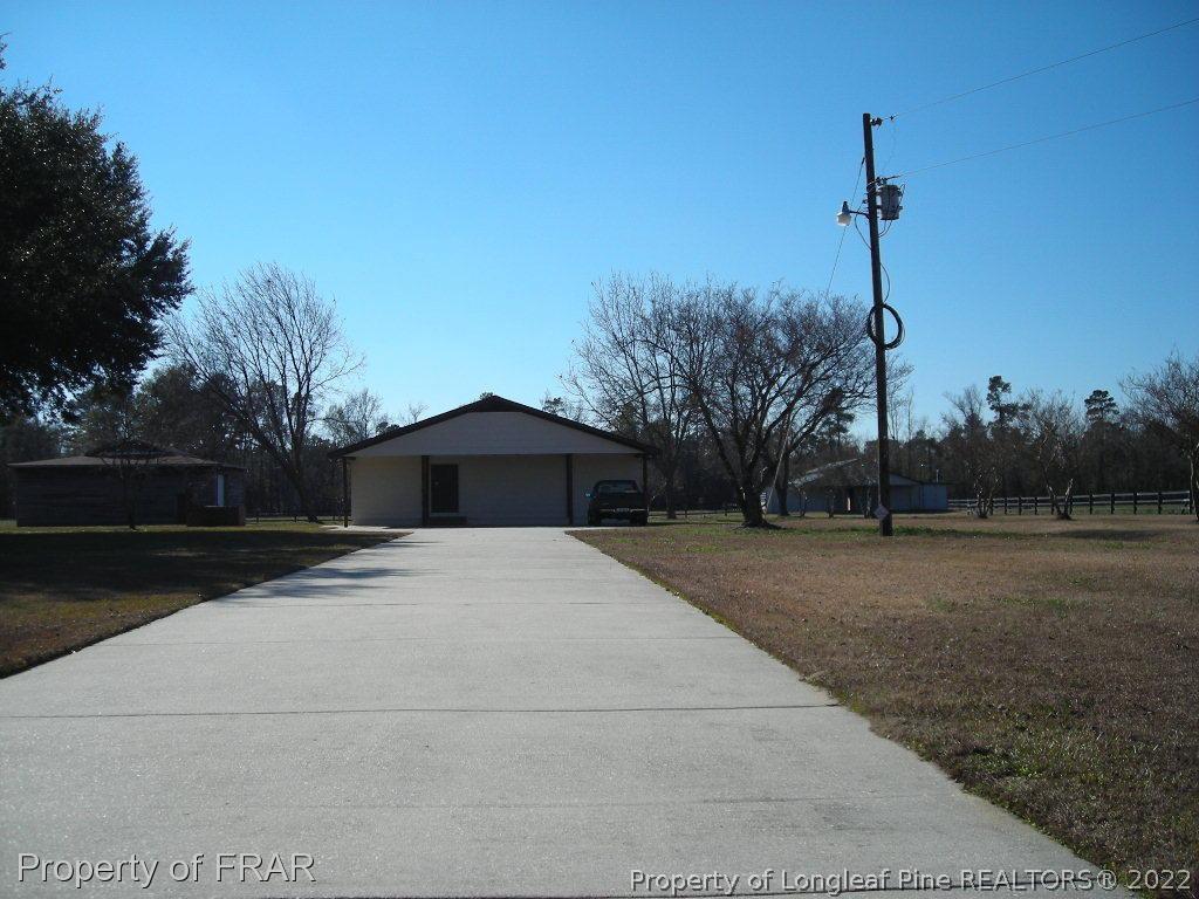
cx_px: 600
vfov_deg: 37.7
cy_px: 450
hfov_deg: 49.0
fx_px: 1316
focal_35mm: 38
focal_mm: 6.3
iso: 50
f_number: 6.4
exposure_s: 1/304
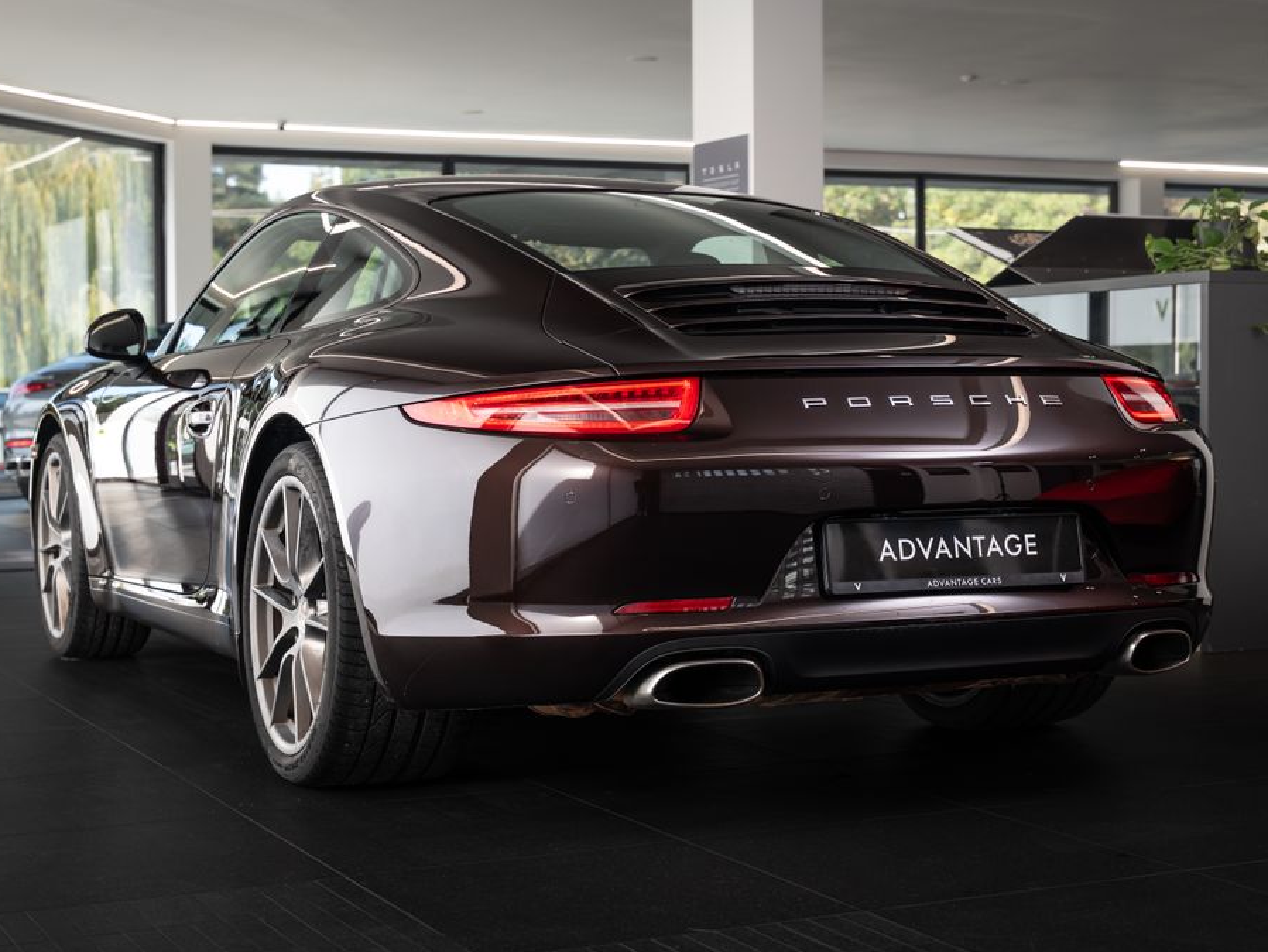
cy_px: 457
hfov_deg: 32.2
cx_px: 663
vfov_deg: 24.4
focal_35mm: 60
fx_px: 2198
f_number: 5
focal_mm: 49
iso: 200
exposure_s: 1/50
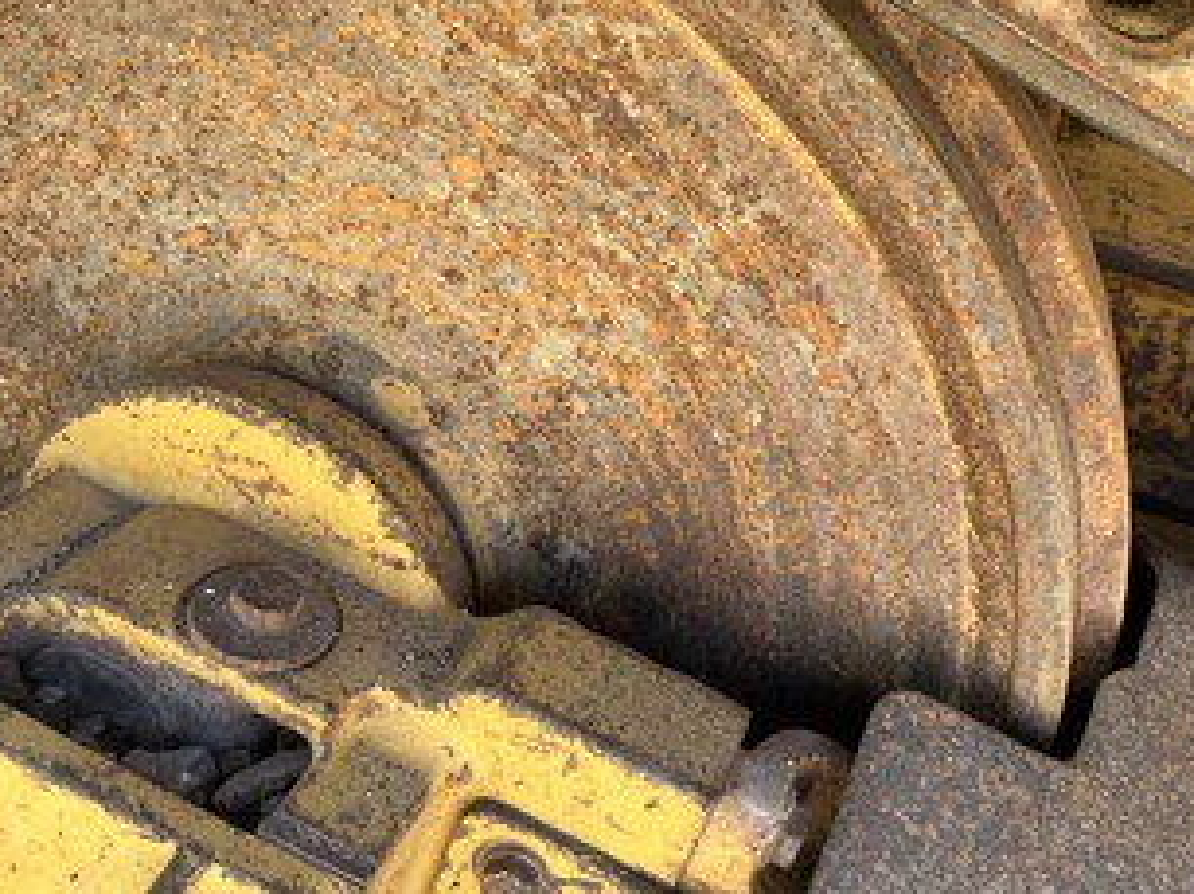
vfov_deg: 41.5
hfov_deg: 53.2
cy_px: 355
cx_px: 773
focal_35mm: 34
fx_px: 1172
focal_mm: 5.1
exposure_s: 1/164
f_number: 1.6
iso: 40
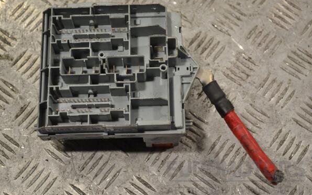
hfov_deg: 30.2
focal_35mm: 68
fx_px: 578
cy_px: 99
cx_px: 157
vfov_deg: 19.1
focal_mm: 44
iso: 400
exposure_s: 1/125
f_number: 5.6
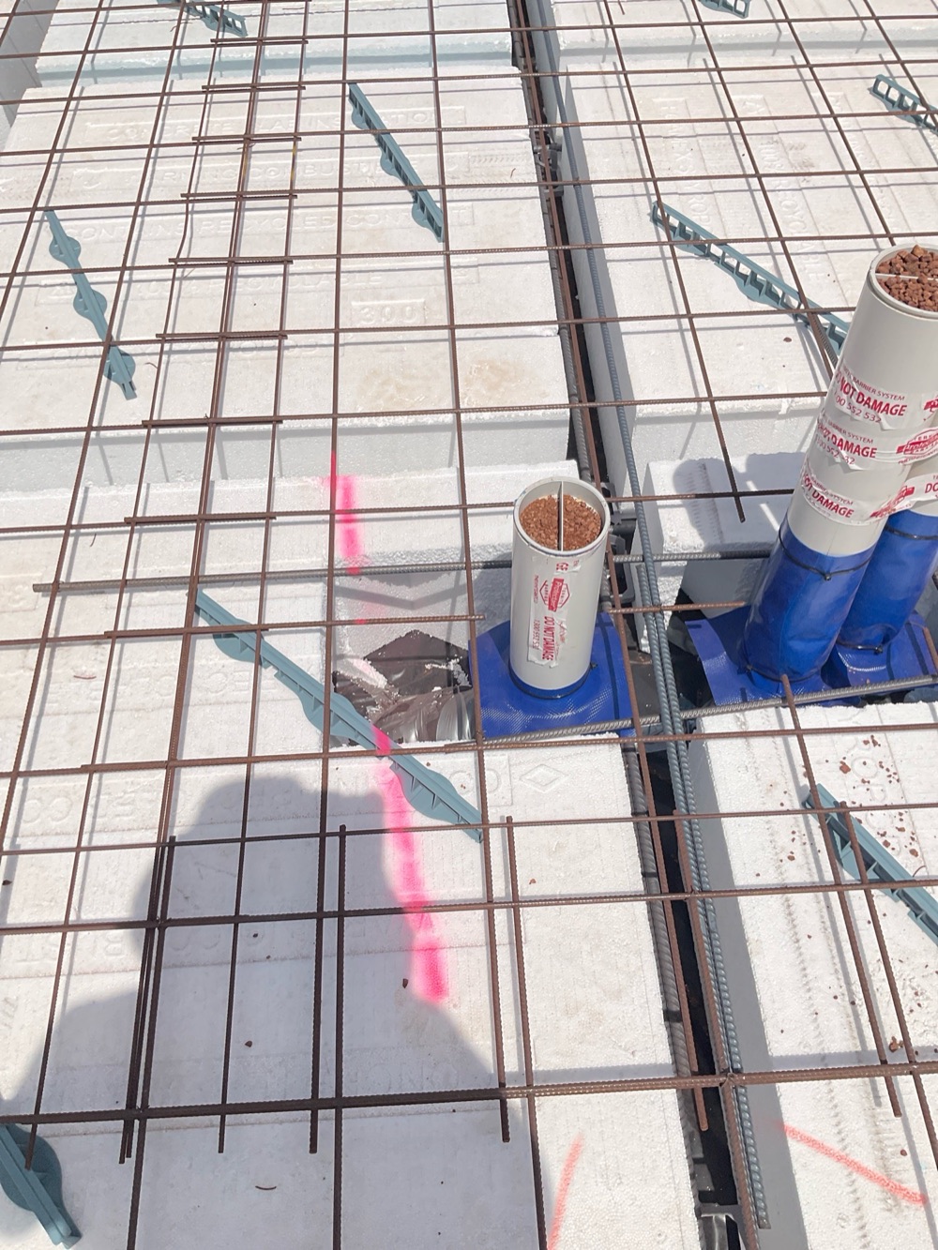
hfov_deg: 48.2
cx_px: 469
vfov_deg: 61.7
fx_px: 1048
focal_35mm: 29
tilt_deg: -57.6
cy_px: 625
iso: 16
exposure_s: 1/10204
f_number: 1.8
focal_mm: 3
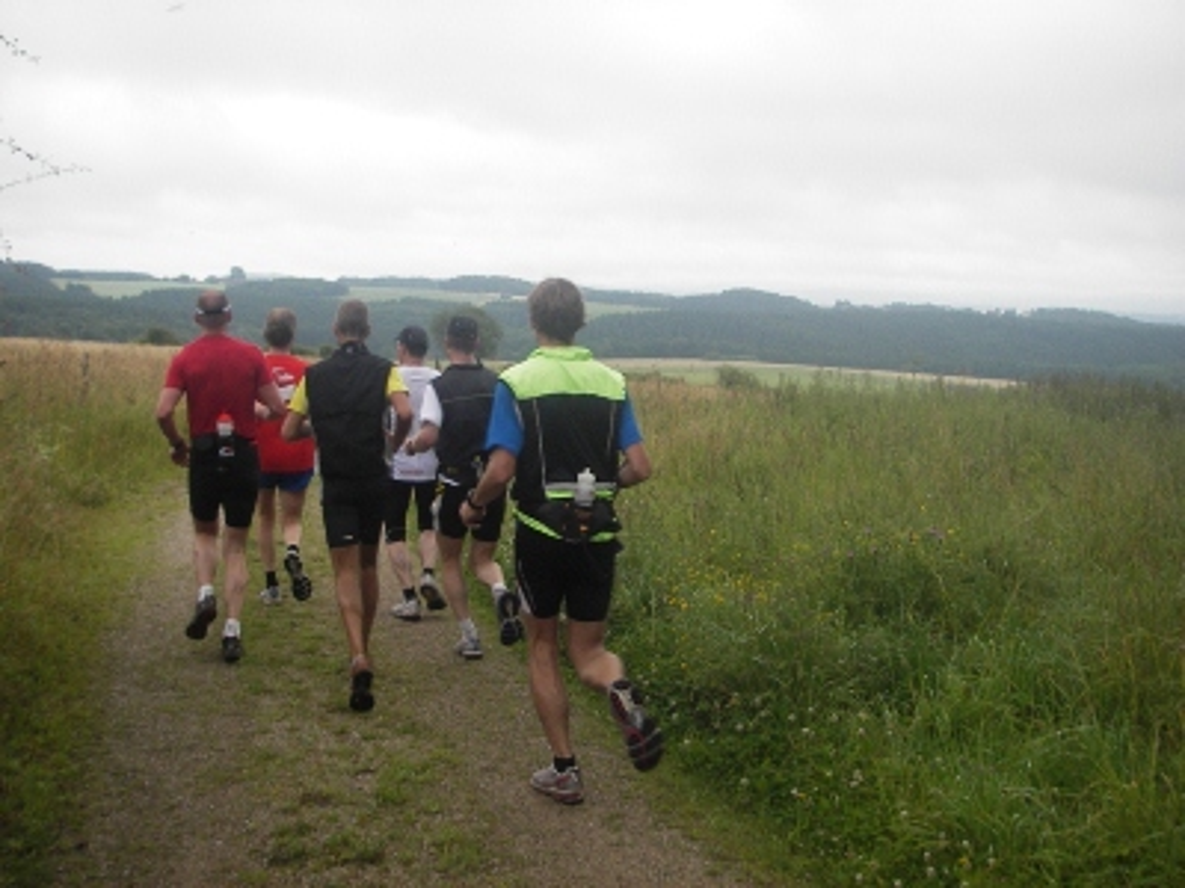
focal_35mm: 38
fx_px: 1301
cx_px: 592
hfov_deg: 49.0
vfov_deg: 37.7
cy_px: 444
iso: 50
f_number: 3.3
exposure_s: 1/100
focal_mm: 6.3
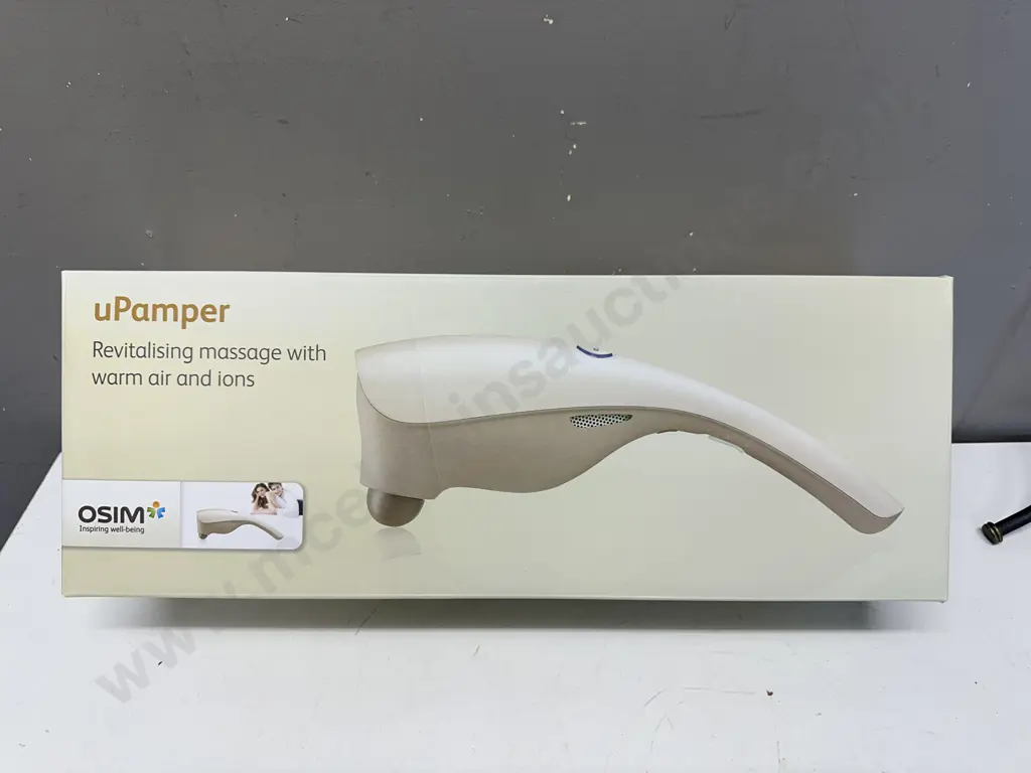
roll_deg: -1.2
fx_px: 715
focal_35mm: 24
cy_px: 386
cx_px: 516
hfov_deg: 71.6
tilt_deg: -40.2
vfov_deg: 56.8
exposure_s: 1/100
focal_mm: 6.86
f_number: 1.78
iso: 64
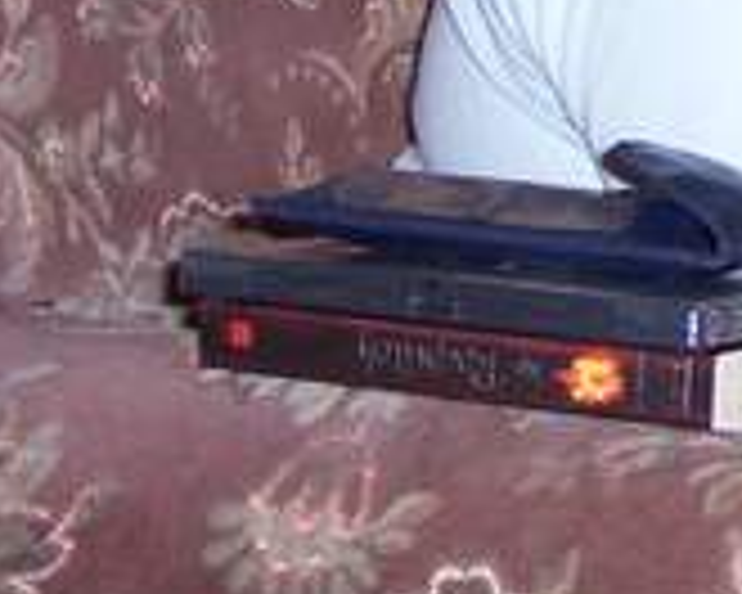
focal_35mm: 144
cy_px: -207
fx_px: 3162
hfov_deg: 12.6
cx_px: 1178
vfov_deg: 10.5
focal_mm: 8
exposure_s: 1/30
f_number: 2.8
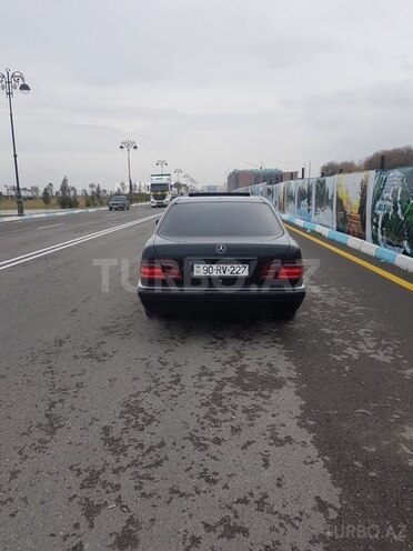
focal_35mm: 26
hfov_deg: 53.1
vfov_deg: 67.3
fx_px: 414
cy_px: 276
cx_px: 206
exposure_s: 1/1376
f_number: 1.7
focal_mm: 4.2
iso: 40
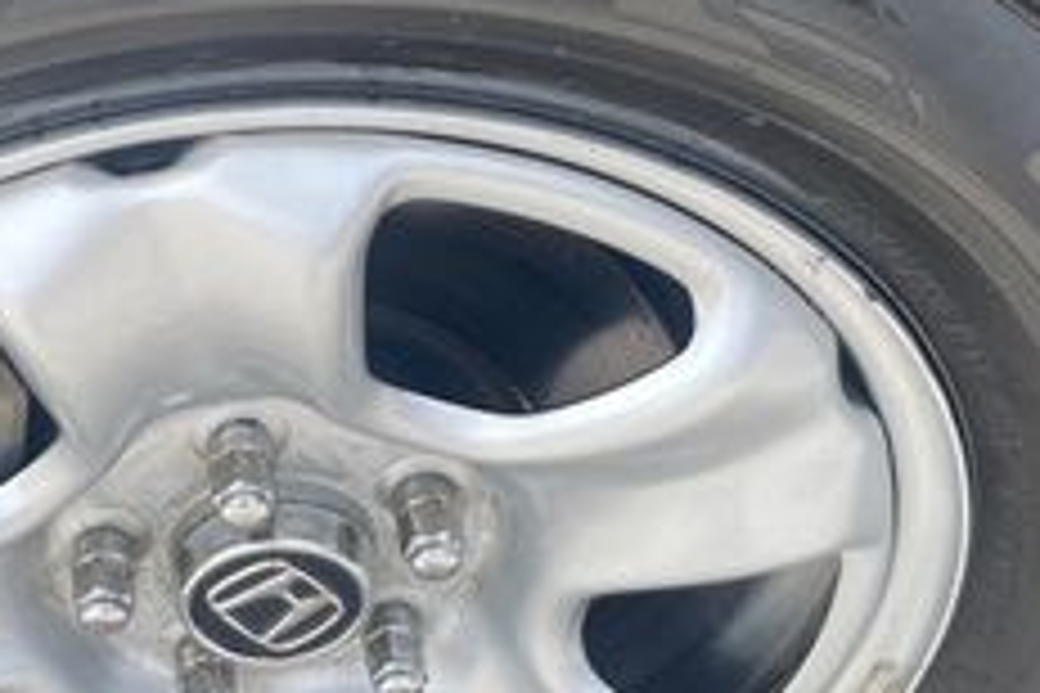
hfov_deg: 26.7
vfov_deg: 18.2
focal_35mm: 75
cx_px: 266
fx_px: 2166
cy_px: 418
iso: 32
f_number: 1.6
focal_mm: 5.1
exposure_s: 1/775
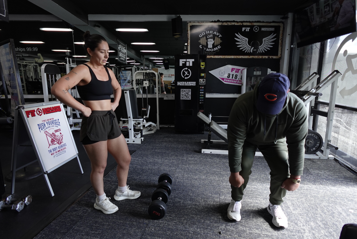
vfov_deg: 62.0
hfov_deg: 83.9
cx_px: 178
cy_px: 120
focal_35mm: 20
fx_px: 198
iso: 125
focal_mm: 7.6
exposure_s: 1/100
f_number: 2
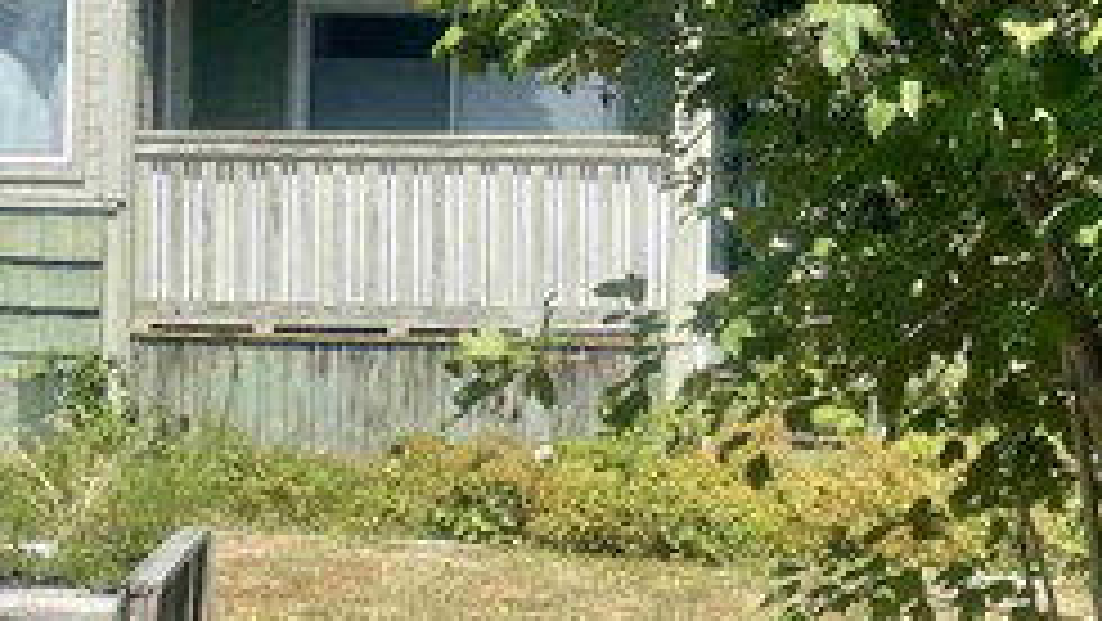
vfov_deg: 13.6
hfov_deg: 23.8
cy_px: 225
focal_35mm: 89
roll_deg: -1.0
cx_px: 396
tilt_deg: +0.2
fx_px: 2601
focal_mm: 5.1
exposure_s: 1/2433
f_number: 1.6
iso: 32
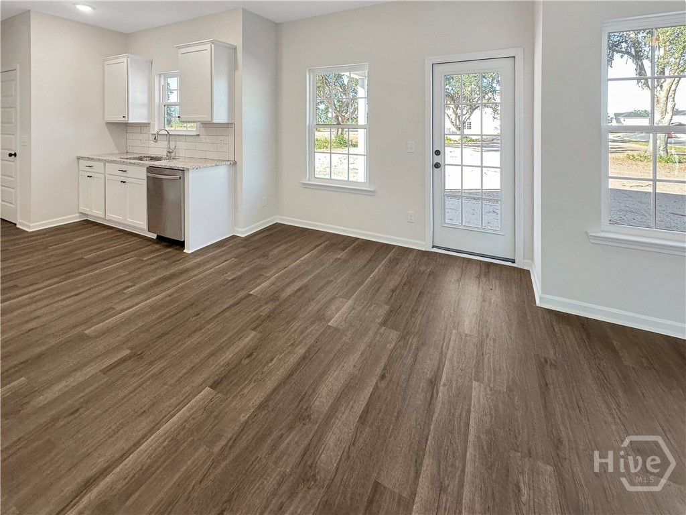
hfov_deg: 102.1
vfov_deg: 85.7
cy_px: 258
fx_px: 277
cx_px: 343
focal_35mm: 14
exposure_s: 1/120
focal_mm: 2.22
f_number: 2.2
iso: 64
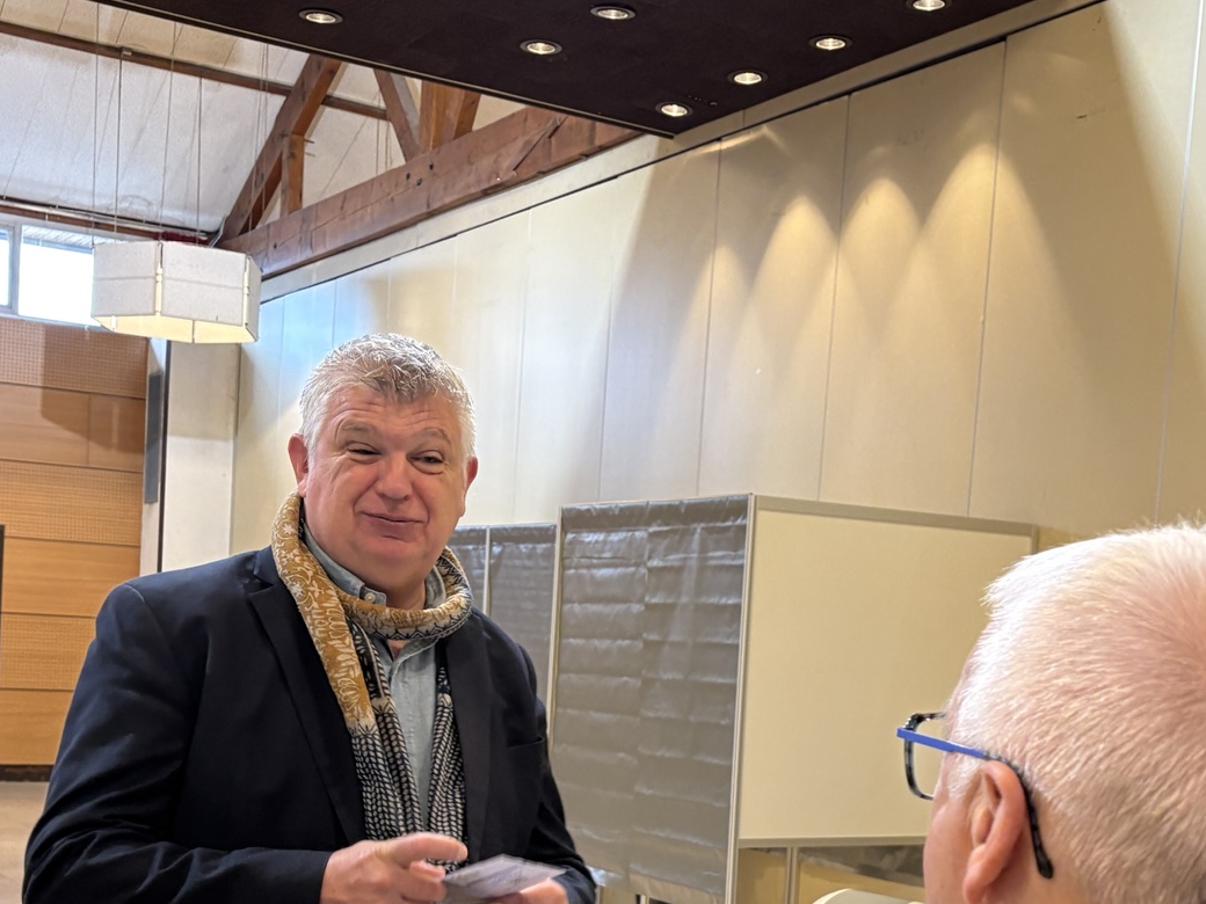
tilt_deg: -4.7
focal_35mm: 50
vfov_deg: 28.4
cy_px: 744
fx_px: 1742
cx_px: 627
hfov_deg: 38.2
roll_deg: -2.3
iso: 160
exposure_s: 1/50
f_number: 1.6
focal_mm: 5.96
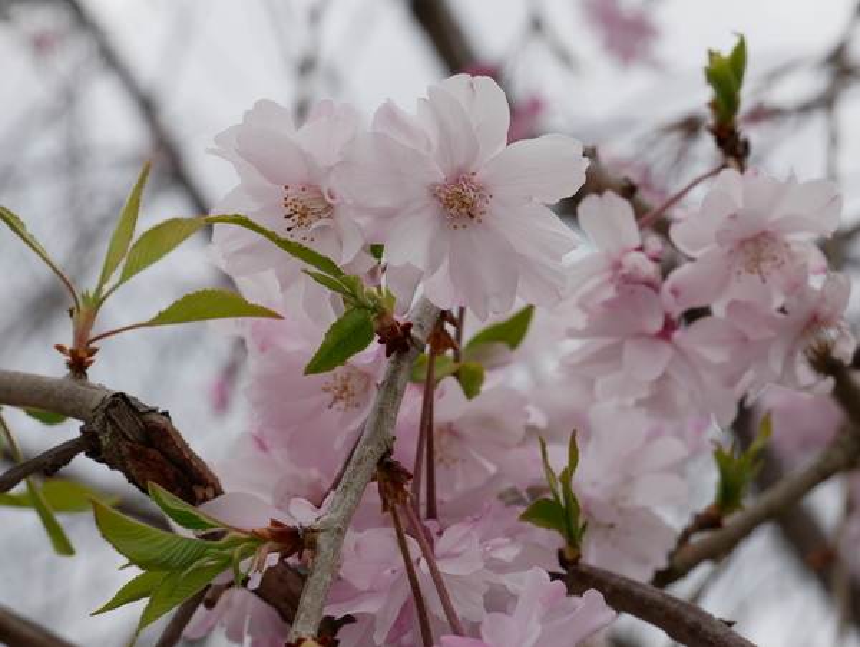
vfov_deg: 15.7
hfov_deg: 20.8
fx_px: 2337
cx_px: 430
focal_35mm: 94
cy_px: 324
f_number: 9
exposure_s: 1/400
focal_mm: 47
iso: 200
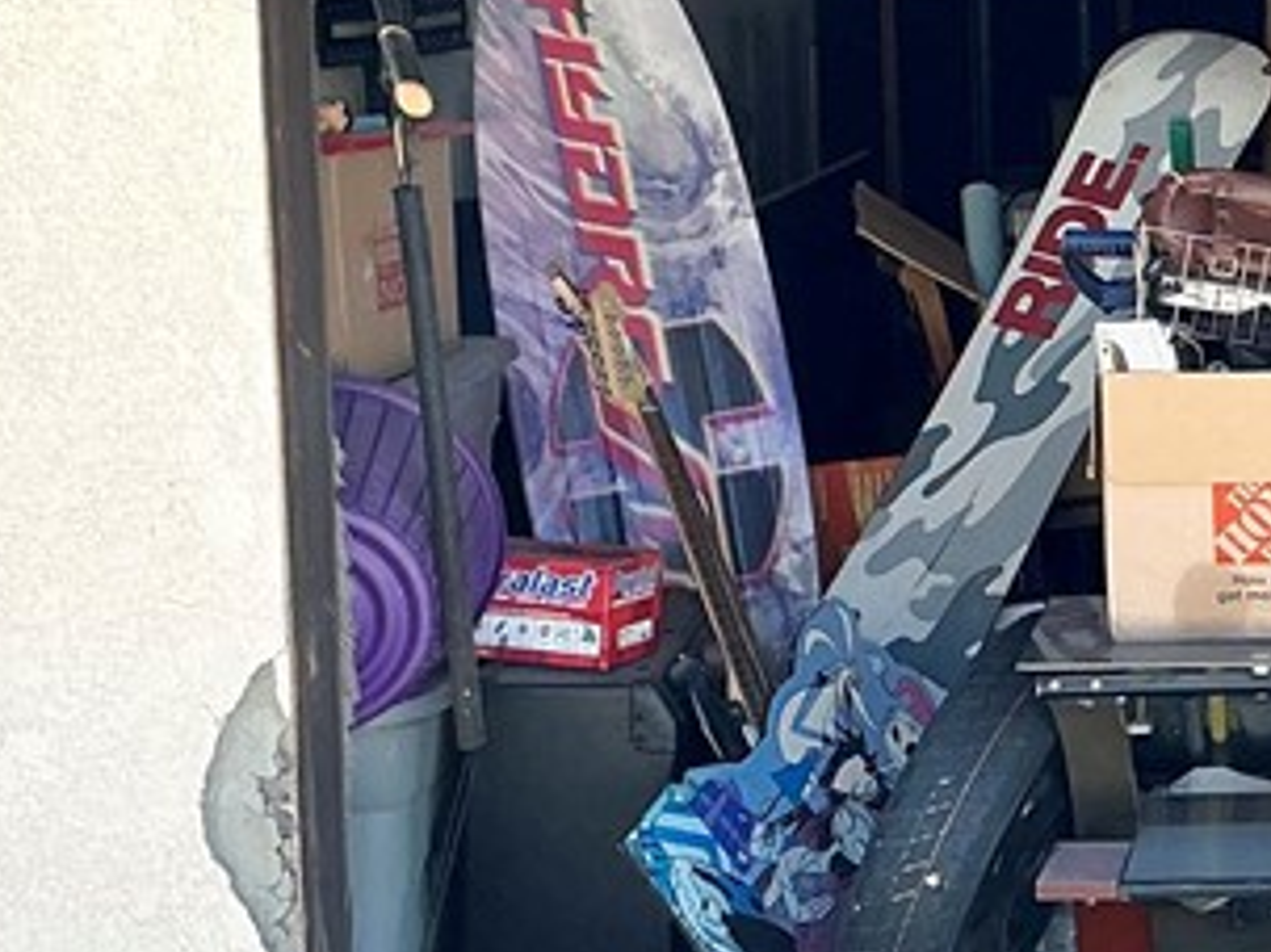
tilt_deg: -3.9
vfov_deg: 15.0
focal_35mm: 98
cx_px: 1414
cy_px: 147
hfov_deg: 19.2
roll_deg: +1.4
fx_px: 3597
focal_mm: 3
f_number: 1.8
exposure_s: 1/380
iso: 25
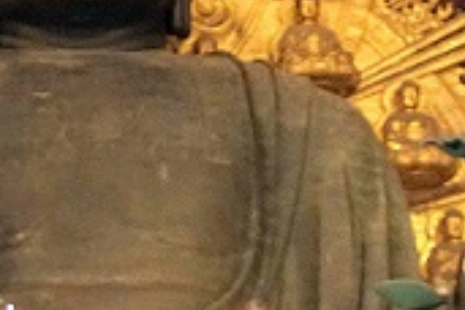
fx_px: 1769
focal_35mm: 137
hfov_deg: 14.8
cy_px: 171
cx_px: 57
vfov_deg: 10.0
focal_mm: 26
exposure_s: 1/25
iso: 6400
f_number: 4.5
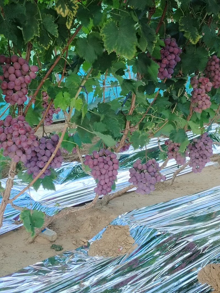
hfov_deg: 19.1
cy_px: 146
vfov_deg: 25.3
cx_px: 110
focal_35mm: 77
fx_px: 653
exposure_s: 1/399
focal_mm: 4.25
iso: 100
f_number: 1.8
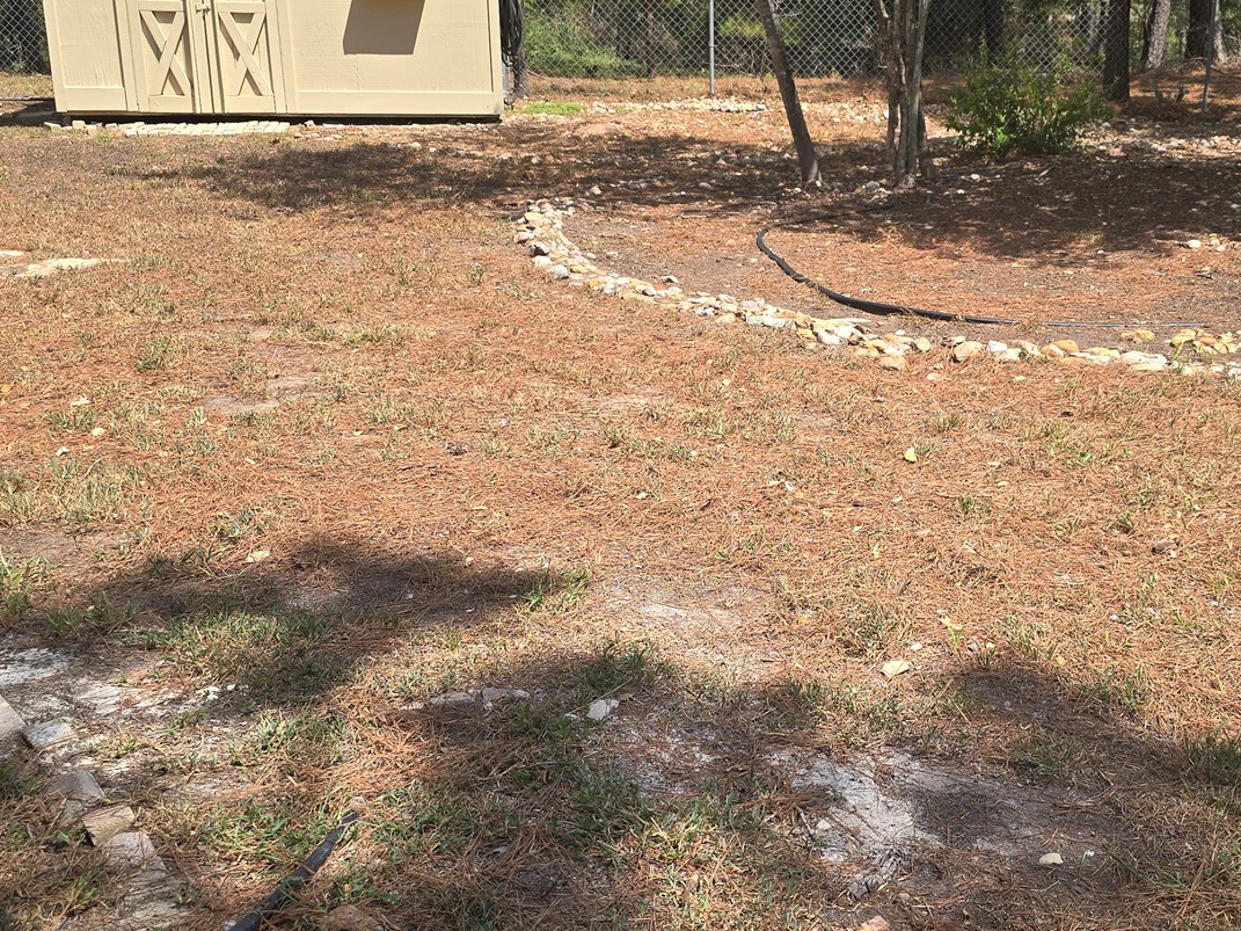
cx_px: 826
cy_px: 470
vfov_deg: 32.9
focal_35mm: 44
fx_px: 1577
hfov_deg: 42.4
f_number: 1.7
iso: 12
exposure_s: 1/522
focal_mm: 6.3
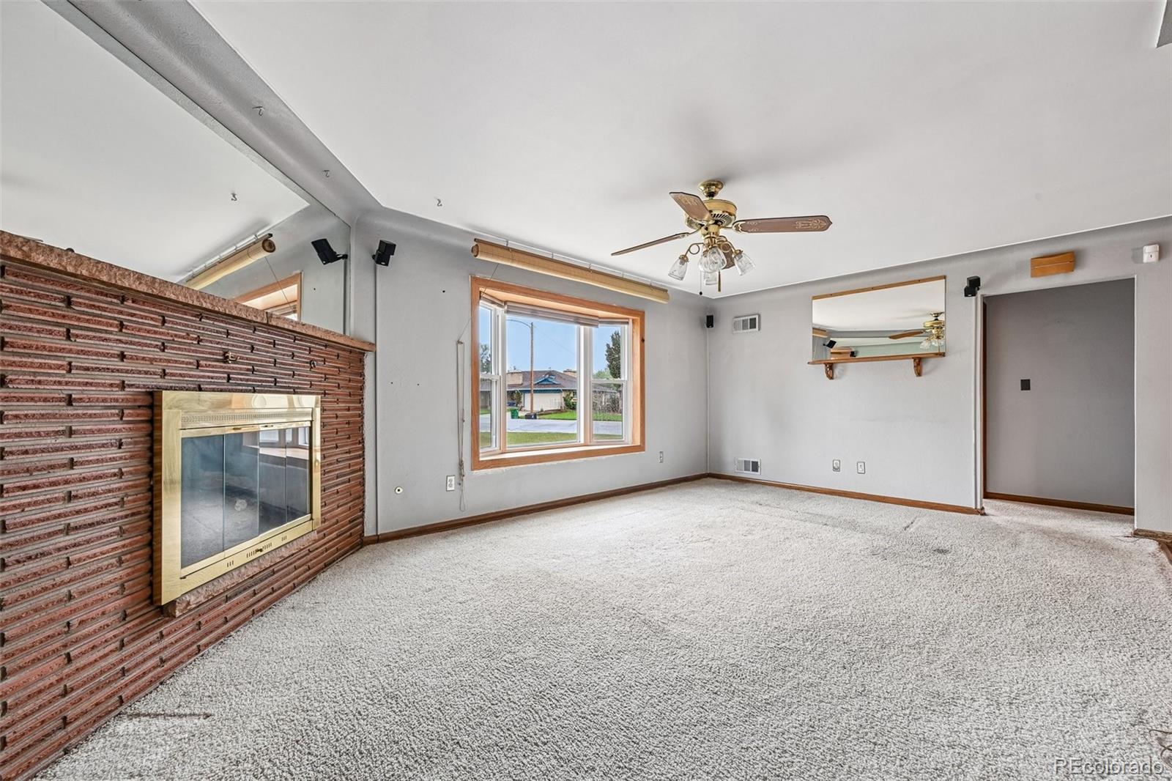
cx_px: 586
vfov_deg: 81.2
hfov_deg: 104.3
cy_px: 390
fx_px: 456
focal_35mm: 14
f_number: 11
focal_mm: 14
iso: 400
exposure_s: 1/8
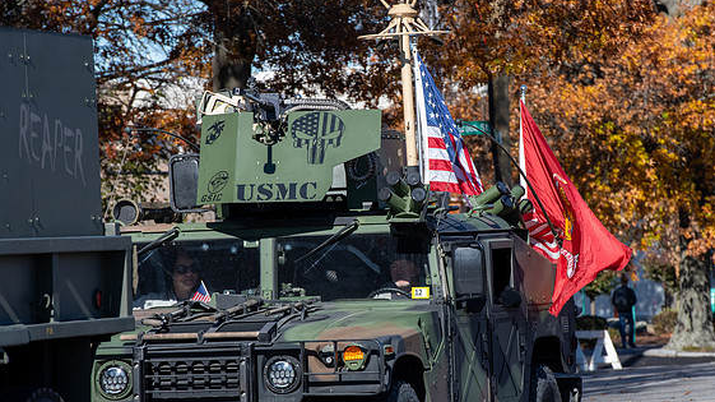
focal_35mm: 263
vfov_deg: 4.6
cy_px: 251
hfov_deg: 8.2
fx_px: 4984
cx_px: 404
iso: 500
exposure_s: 1/800
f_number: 9
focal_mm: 200
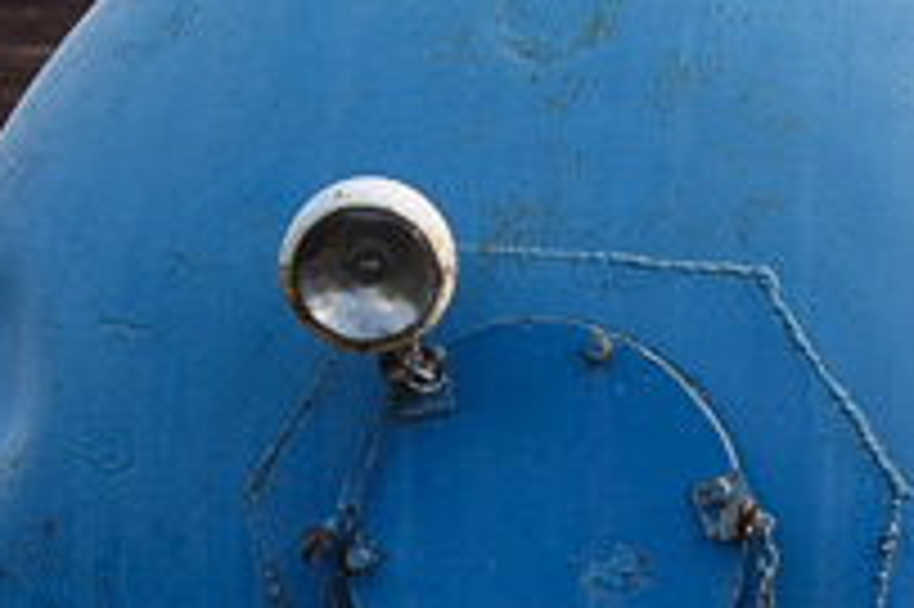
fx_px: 12378
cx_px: 1252
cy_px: 613
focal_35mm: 488
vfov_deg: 2.8
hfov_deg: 4.2
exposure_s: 1/320
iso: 200
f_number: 5.6
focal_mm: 55
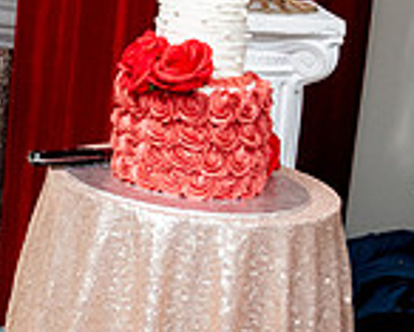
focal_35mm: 114
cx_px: -315
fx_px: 1398
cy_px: -4
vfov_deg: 13.3
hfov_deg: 14.8
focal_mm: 29
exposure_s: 1/160
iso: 1600
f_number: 2.8
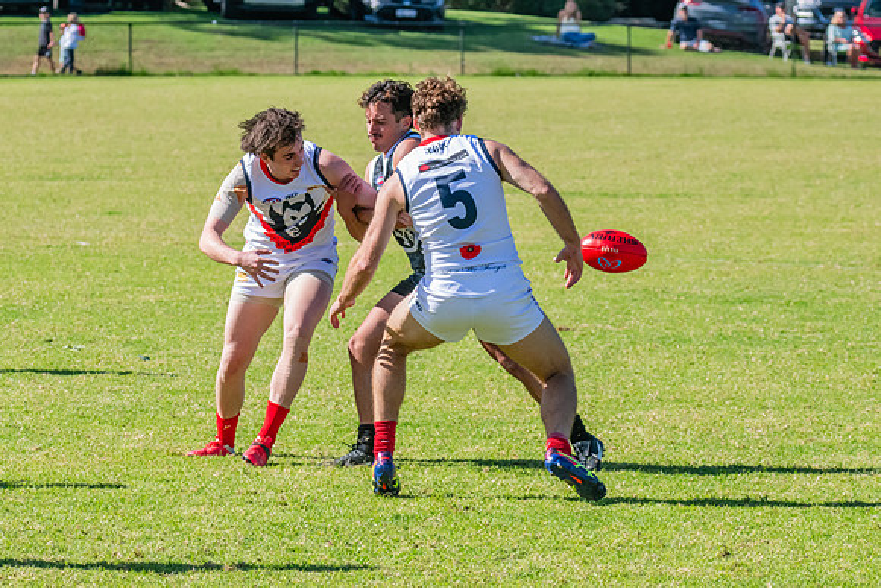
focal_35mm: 315
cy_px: 285
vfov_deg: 4.4
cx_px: 374
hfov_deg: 6.5
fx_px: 7709
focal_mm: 240
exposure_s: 1/1250
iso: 1600
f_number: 14
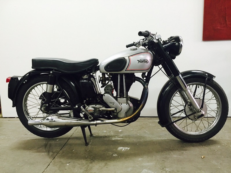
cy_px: 86
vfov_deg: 48.2
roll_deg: +0.5
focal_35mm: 29
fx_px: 194
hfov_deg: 61.7
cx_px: 116
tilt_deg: -8.9
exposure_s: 1/33
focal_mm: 4.15
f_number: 2.2
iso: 200
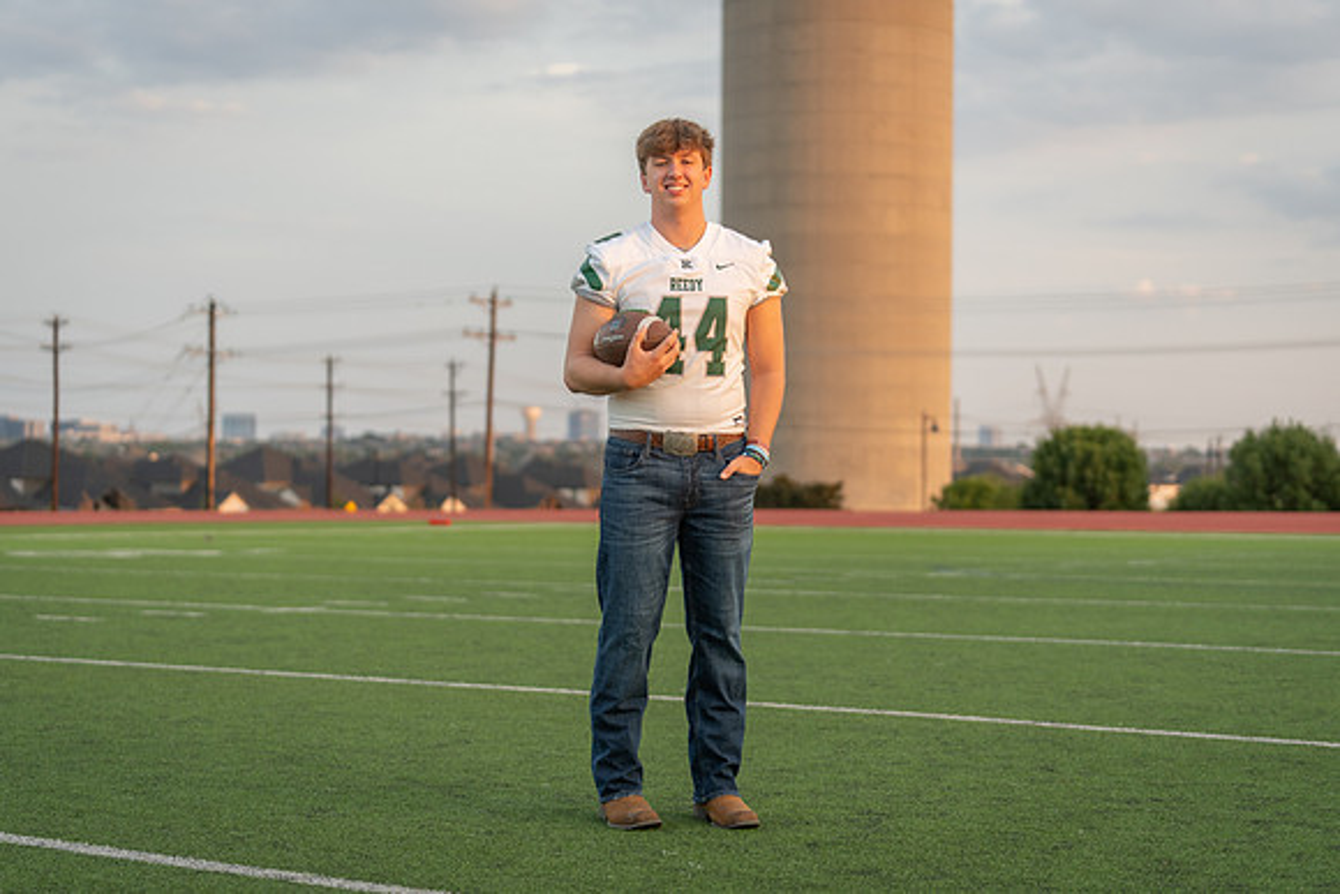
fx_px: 2606
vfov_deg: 19.5
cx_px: 670
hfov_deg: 28.8
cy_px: 447
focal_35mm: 70
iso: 200
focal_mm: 70
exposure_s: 1/320
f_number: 2.8
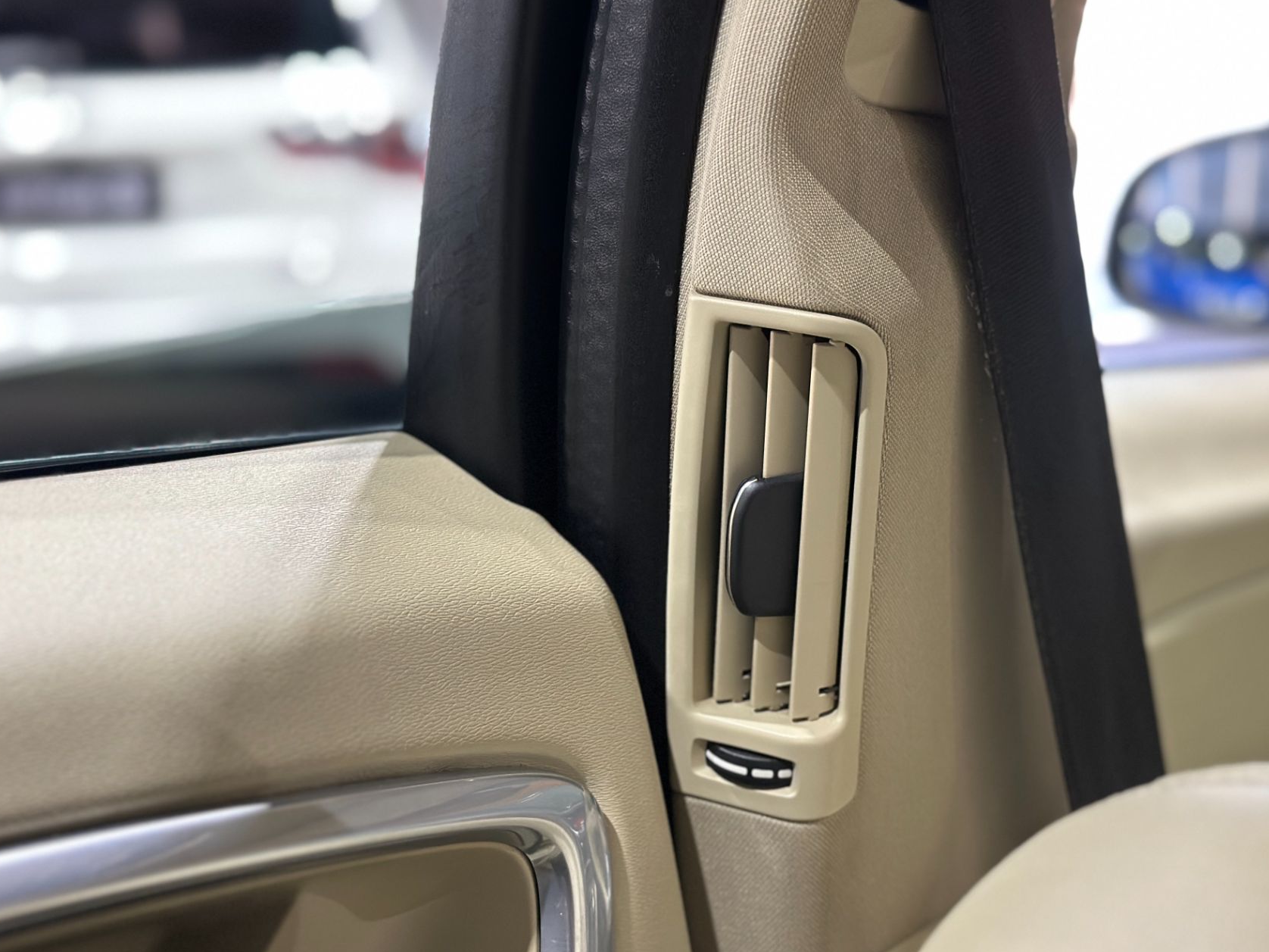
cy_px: 543
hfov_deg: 34.9
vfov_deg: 26.5
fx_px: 2016
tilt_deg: -12.3
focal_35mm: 55
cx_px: 644
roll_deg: +2.0
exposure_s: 1/40
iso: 400
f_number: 1.78
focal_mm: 6.86
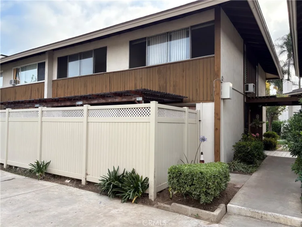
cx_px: 151
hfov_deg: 67.3
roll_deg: -0.5
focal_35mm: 26
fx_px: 227
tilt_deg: +2.9
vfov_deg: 53.1
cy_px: 114
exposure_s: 1/601
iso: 64
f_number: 1.6
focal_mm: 5.96
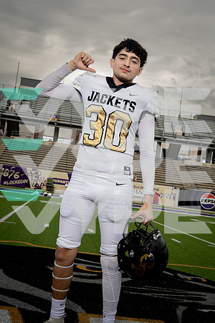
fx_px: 412
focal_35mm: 46
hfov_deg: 29.2
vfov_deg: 42.7
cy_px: 162
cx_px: 108
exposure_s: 1/250
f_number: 8
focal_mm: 46
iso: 250
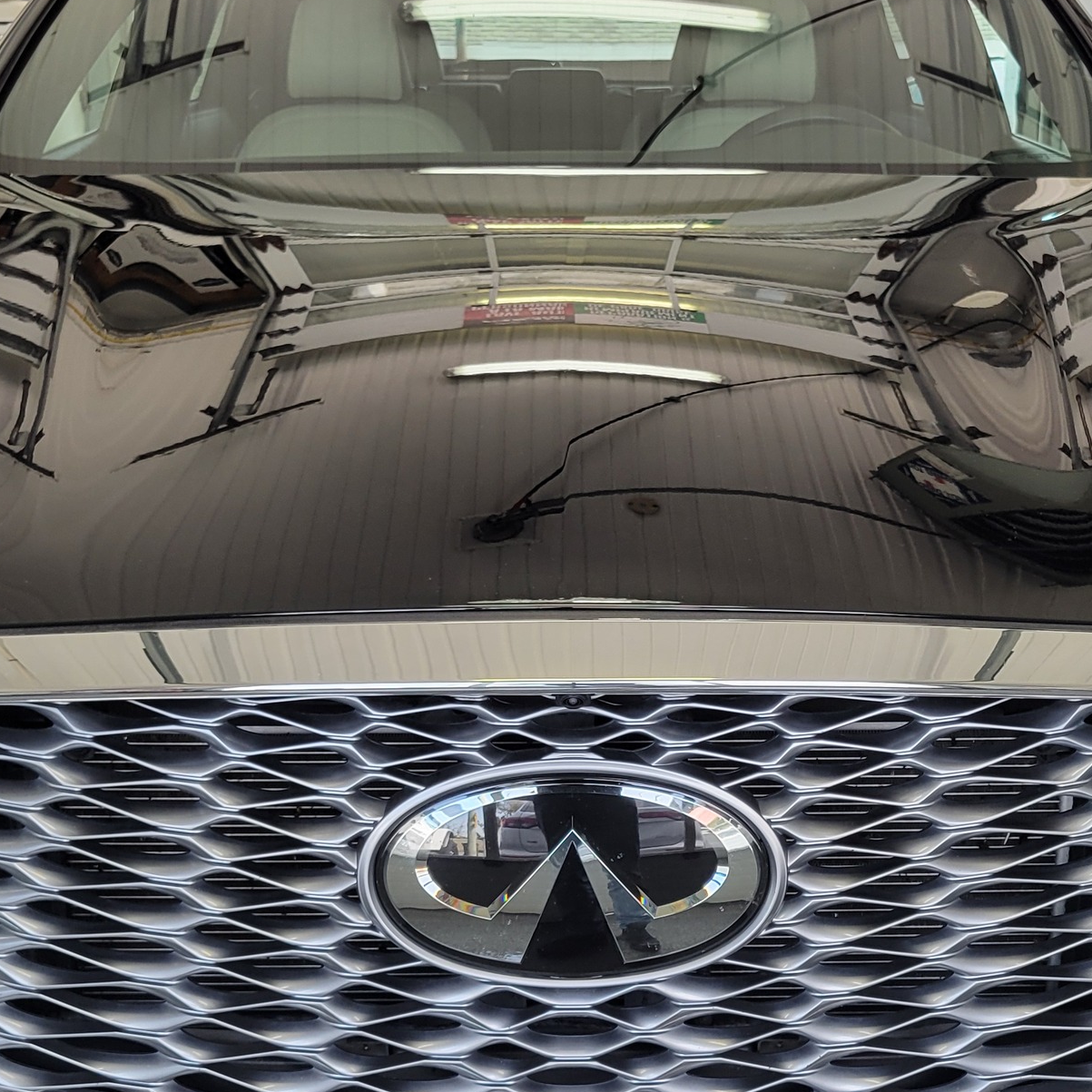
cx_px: 605
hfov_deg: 31.1
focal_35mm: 55
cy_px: 734
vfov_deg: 30.8
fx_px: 1963
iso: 64
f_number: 1.8
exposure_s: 1/120
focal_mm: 5.4
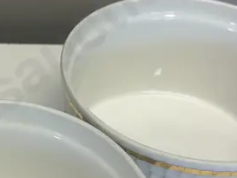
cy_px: 101
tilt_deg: -41.4
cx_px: -3
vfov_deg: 16.4
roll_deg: -0.8
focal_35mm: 90
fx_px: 616
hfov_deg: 21.0
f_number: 1.78
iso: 64
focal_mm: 6.86
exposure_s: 1/100
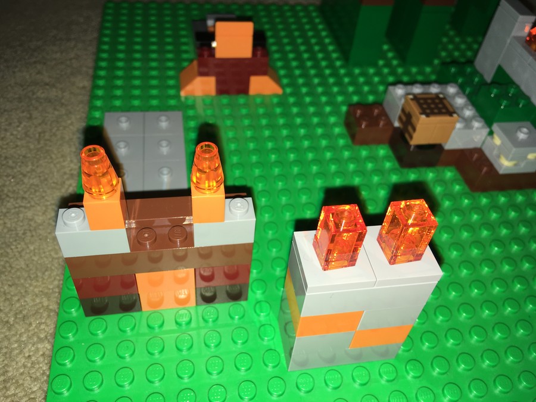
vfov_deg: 48.2
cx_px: 268
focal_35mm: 29
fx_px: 449
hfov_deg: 61.7
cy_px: 201
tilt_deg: -47.1
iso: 25
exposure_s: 1/105
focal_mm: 4.15
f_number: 2.2
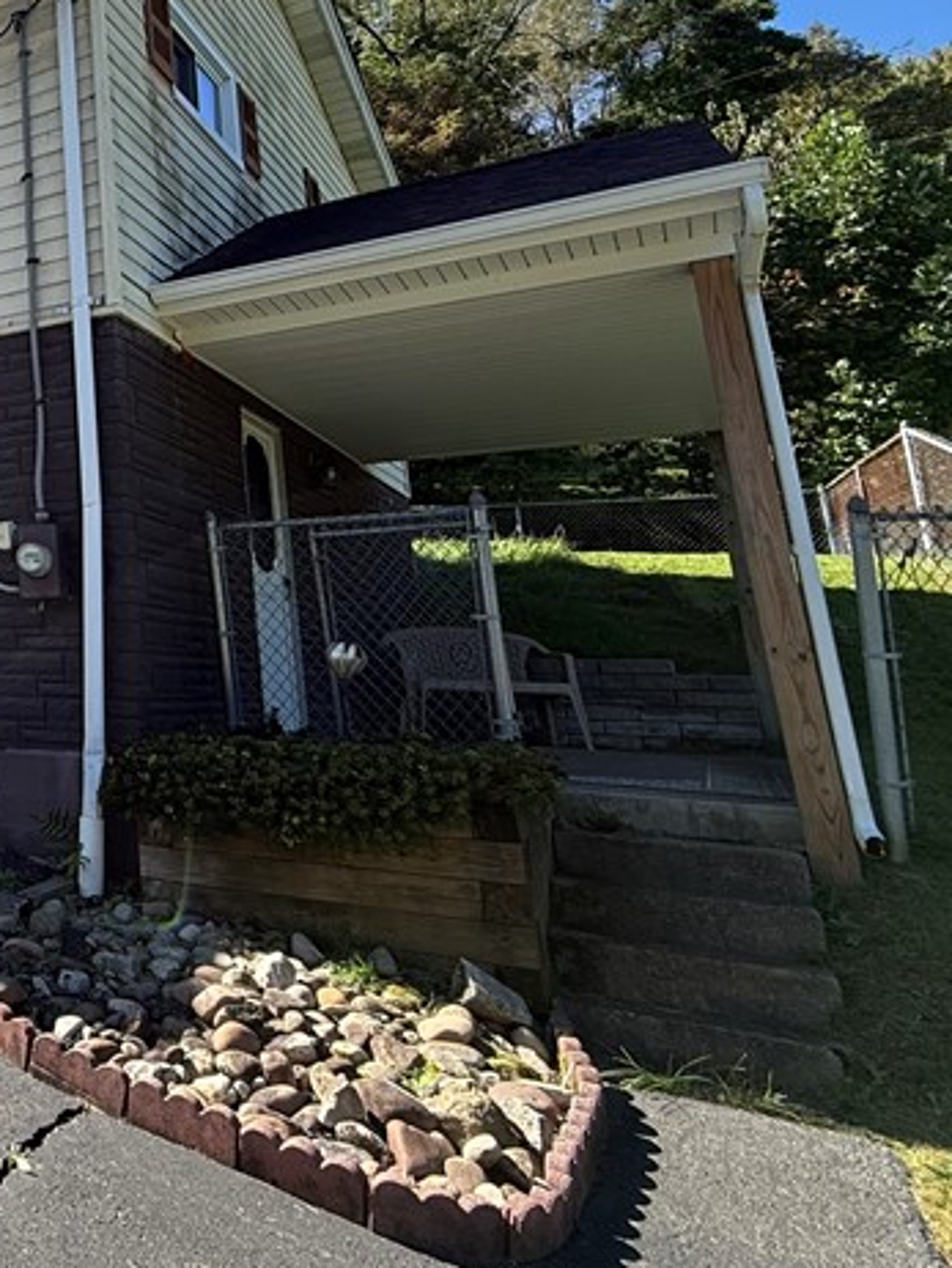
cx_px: -255
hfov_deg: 34.1
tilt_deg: +15.5
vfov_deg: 56.5
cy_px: 381
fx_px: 1136
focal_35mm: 31
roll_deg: -1.7
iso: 64
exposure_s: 1/672
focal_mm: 2.22
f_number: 2.2
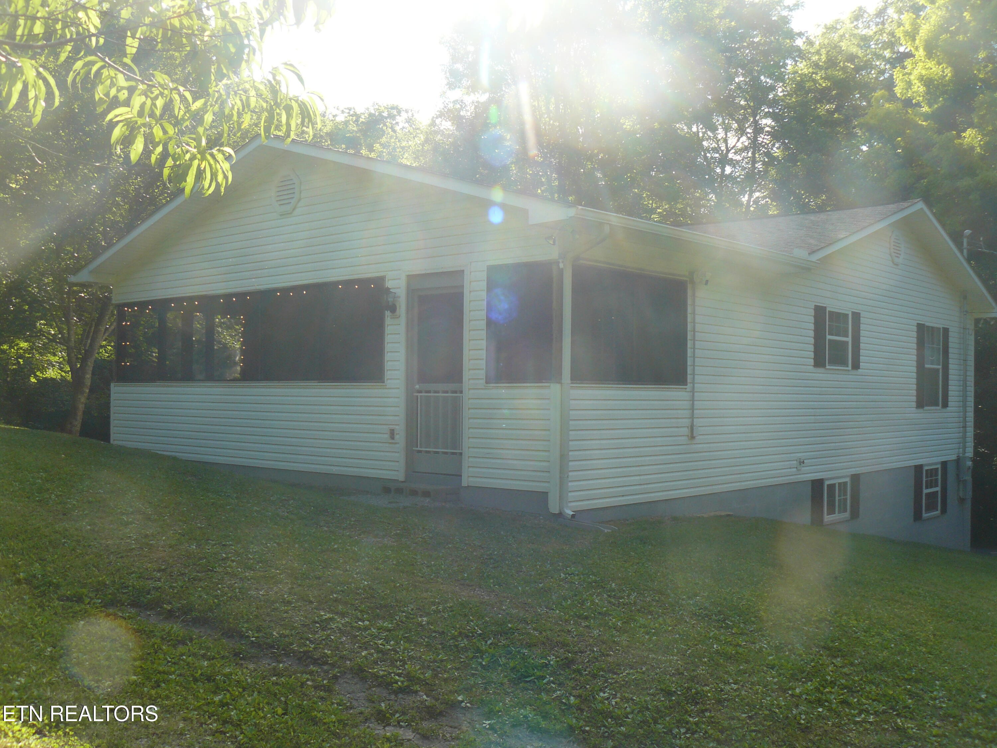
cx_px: 498
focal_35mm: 36
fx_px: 1037
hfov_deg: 51.4
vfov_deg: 39.7
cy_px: 374
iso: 100
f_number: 4
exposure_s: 1/200
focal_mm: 6
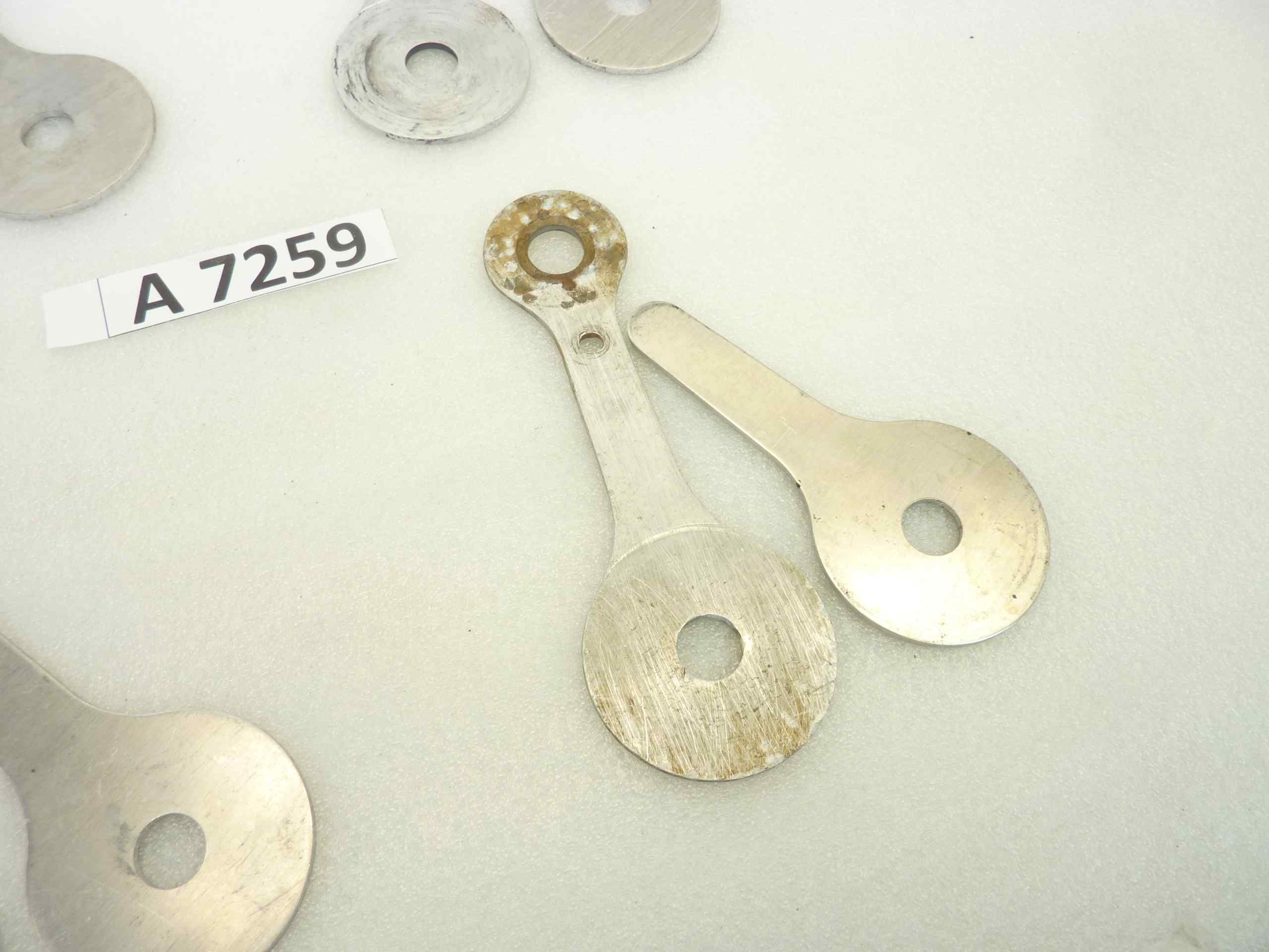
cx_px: 634
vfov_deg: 54.9
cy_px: 476
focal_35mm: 25
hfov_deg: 69.4
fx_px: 916
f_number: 3.3
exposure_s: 1/25
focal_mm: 4.1
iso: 80
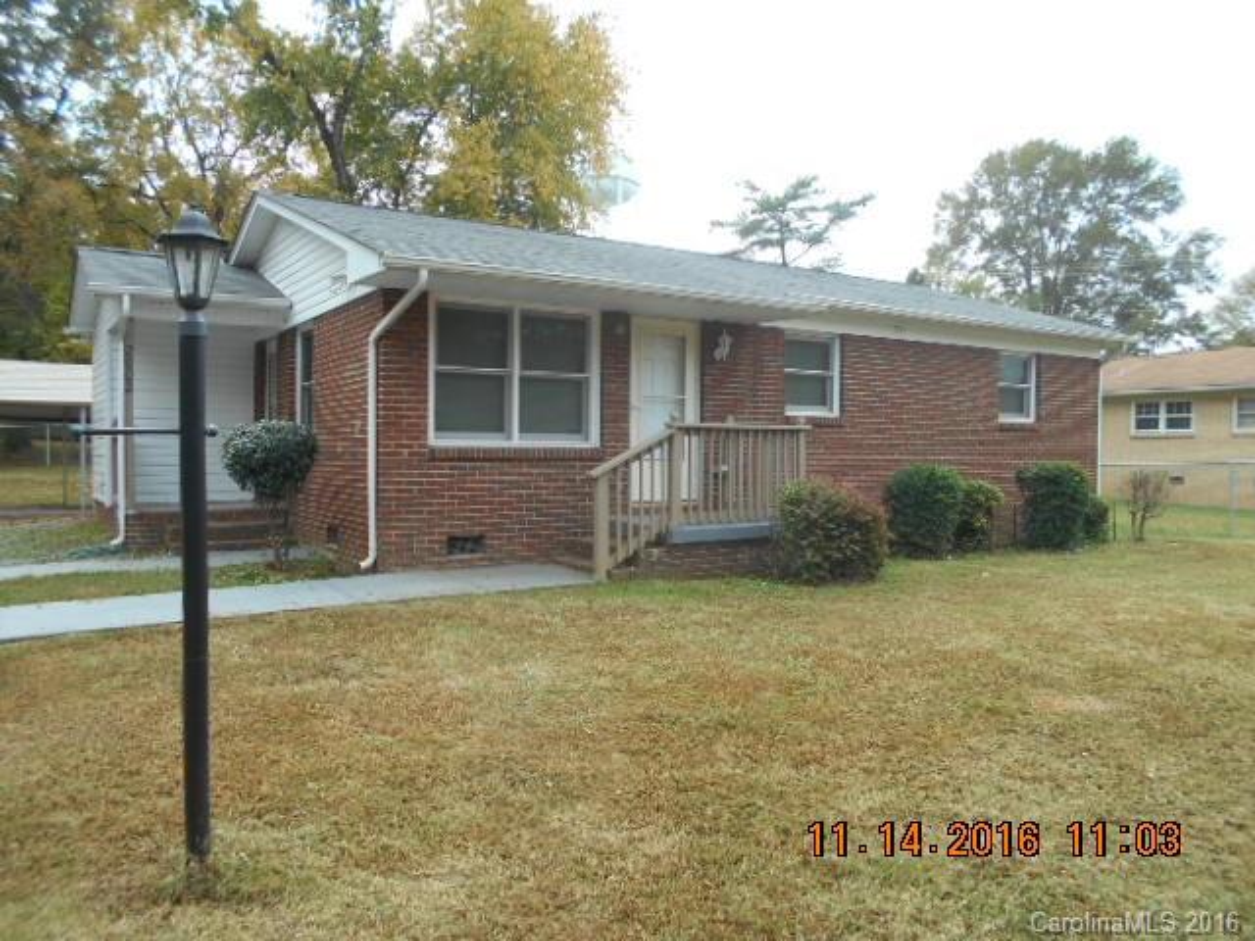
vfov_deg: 53.1
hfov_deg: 67.3
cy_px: 470
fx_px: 943
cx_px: 628
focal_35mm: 26
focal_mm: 4.6
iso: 80
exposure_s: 1/250
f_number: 3.2
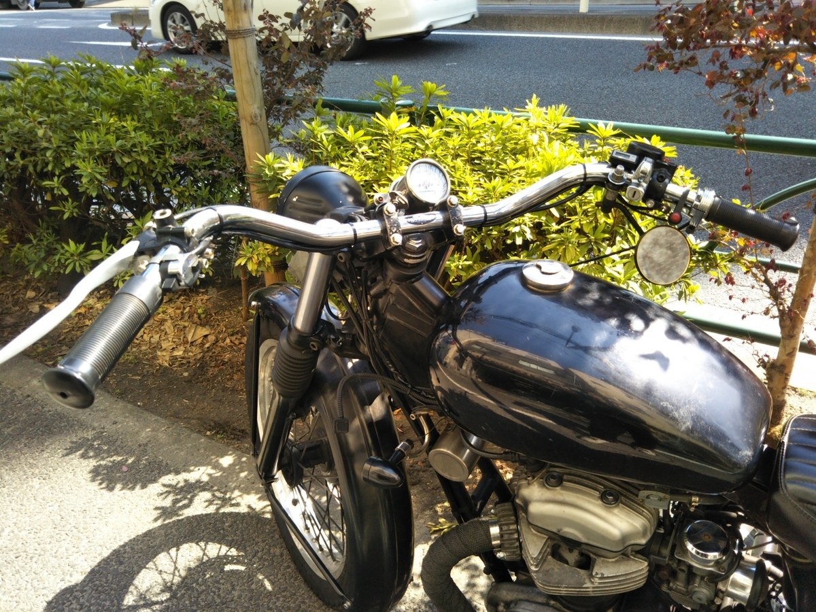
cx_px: 408
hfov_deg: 60.0
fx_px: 707
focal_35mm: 30
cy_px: 306
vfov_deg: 46.8
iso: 31
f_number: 2.2
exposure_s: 1/185
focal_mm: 4
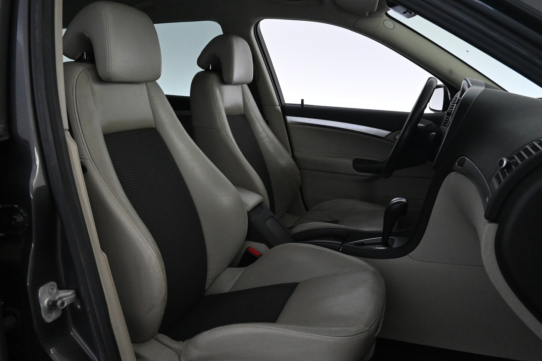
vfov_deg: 42.3
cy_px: 184
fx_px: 467
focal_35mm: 31
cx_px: 260
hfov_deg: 60.3
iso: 4000
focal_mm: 16
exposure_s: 1/125
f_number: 5.6
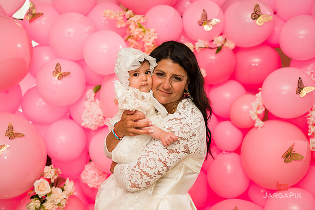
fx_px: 532
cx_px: 152
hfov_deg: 33.0
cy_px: 102
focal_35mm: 61
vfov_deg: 22.3
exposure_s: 1/200
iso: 800
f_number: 3.2
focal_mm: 55
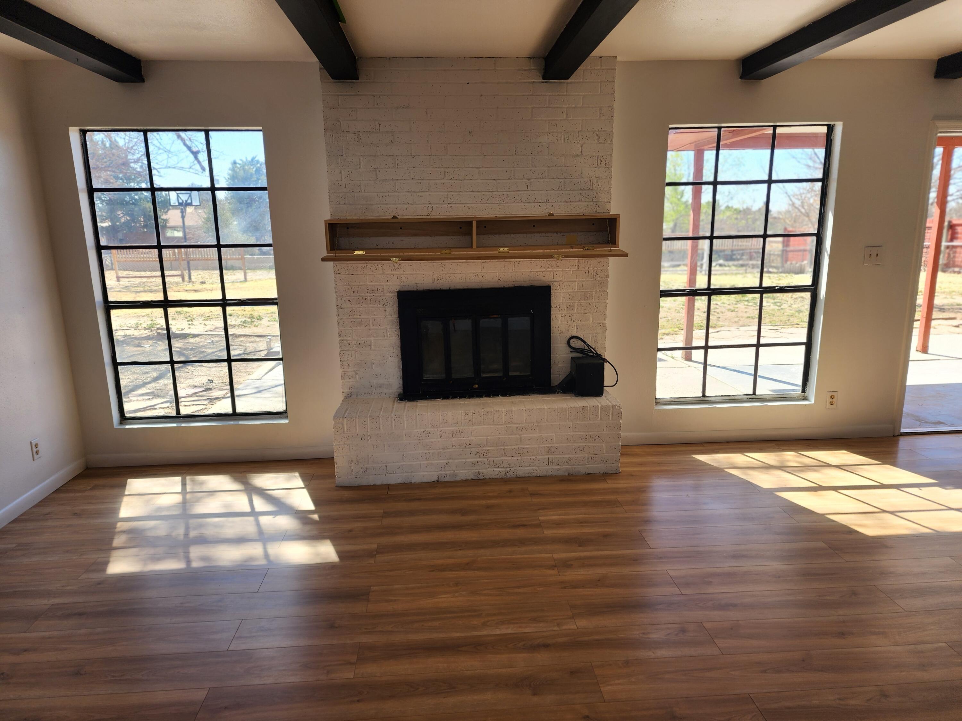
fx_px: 639
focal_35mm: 23
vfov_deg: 58.9
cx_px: 481
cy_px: 360
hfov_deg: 73.9
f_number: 1.8
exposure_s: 1/188
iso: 12
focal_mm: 6.4
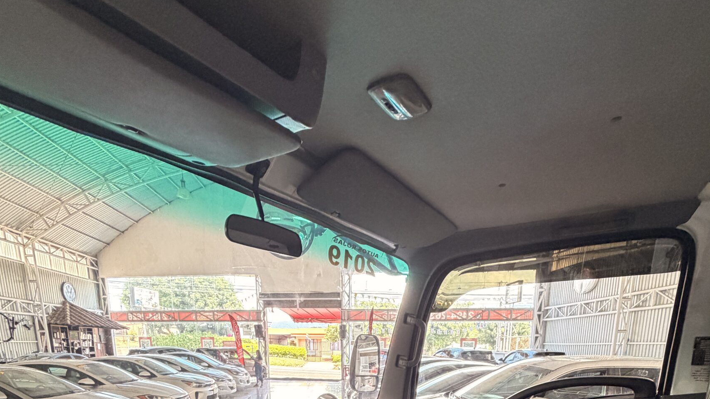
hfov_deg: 78.7
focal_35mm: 23
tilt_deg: -13.2
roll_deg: -1.5
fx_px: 433
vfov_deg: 39.9
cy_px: 443
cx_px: 367
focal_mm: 2.22
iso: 320
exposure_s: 1/95
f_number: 2.2
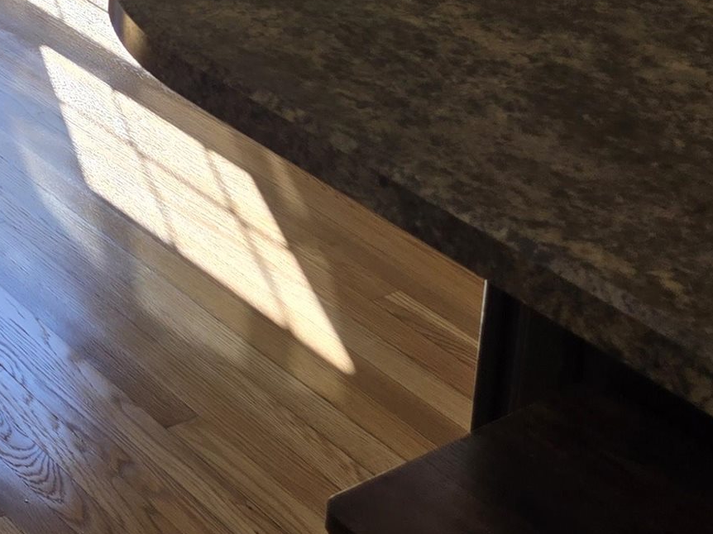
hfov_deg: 20.7
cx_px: -327
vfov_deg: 16.0
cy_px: -330
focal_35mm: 82
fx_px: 1689
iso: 25
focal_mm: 5.4
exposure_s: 1/298
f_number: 1.8
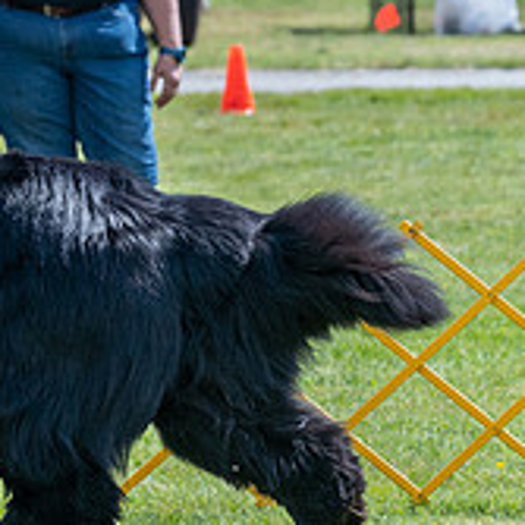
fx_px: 8374
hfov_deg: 3.6
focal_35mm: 488
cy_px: -62
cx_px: -232
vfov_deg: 3.6
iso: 400
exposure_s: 1/1600
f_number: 5
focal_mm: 130
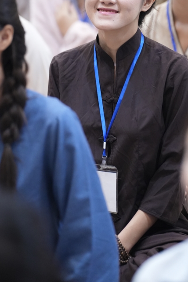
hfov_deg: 6.0
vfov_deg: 9.0
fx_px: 1784
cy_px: 71
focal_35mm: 228
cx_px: 105
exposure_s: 1/200
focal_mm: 150
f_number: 2.8
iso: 4000
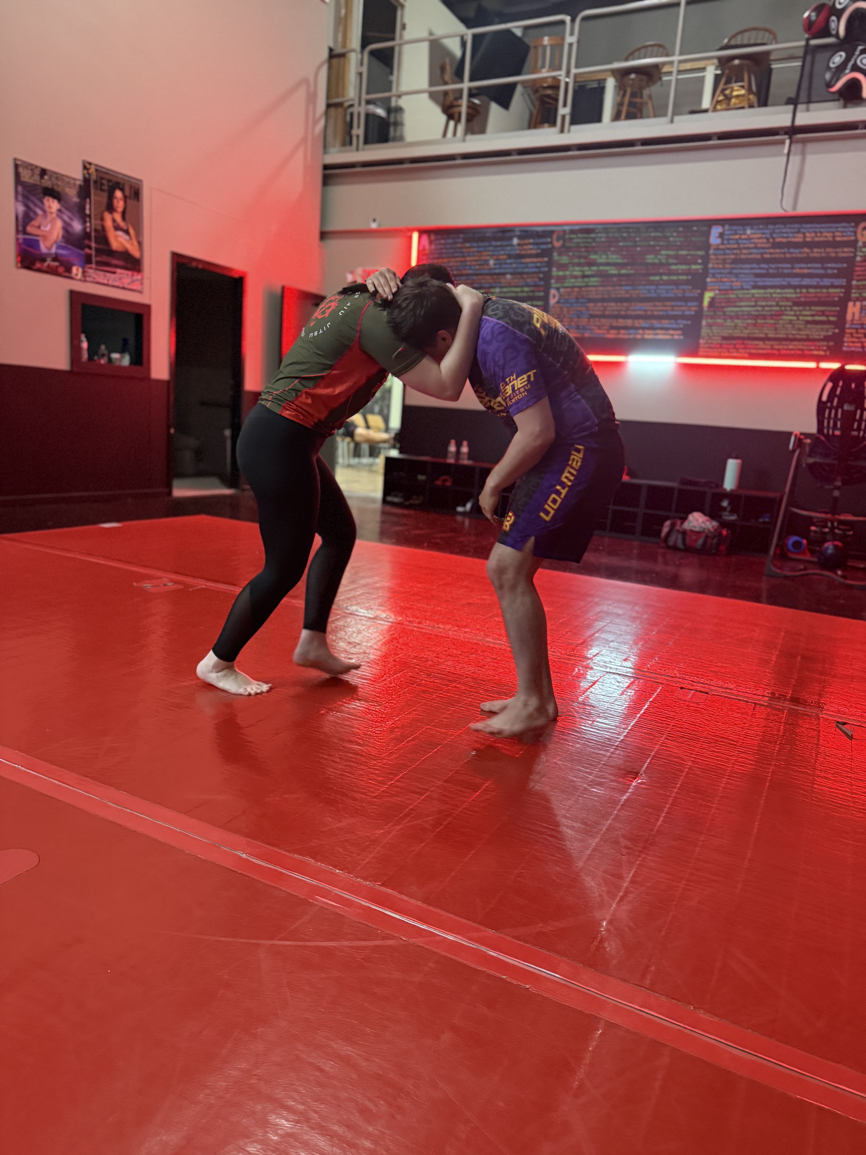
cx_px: 433
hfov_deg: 56.8
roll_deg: -3.2
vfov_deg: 71.6
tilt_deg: -10.7
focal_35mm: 24
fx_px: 801
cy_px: 578
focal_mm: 6.76
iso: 640
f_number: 1.78
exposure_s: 1/60
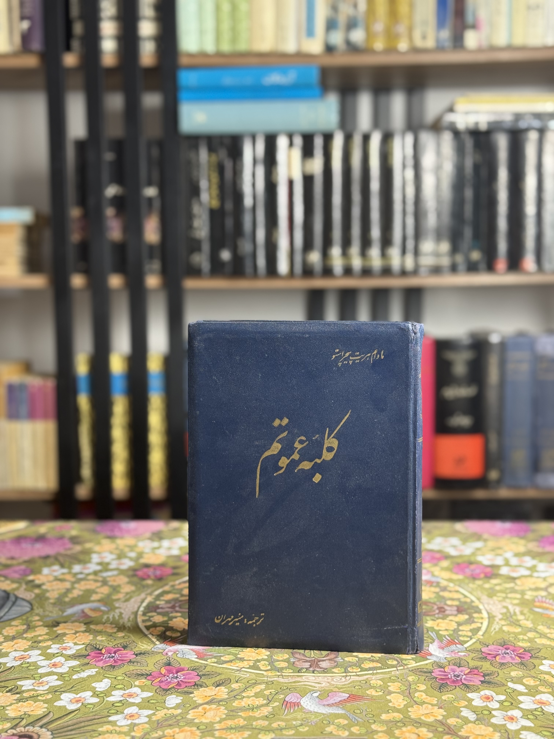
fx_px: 1024
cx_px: 277
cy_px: 370
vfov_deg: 39.7
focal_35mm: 48
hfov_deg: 30.3
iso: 125
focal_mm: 6.76
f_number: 1.78
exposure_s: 1/50
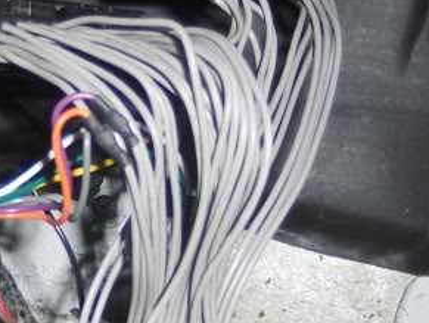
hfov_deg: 15.8
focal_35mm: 123
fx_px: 1526
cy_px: 159
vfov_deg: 12.1
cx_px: 19
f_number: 2.8
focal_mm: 7.5
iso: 100
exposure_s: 1/60
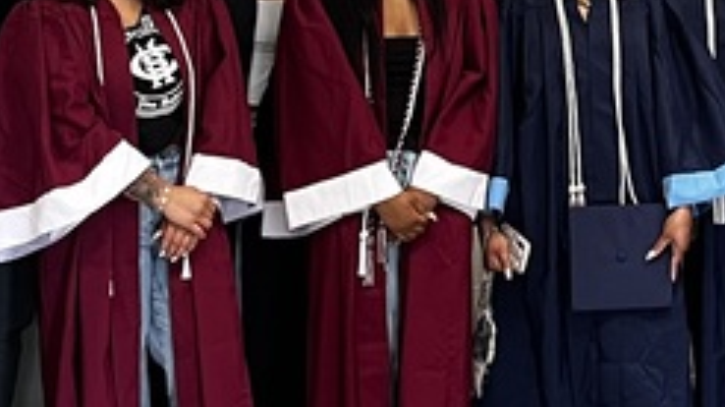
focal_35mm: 118
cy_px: -59
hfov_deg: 17.9
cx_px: 651
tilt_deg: -2.6
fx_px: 2267
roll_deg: -0.9
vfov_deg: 10.1
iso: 100
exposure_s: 1/60
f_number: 1.6
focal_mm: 5.1
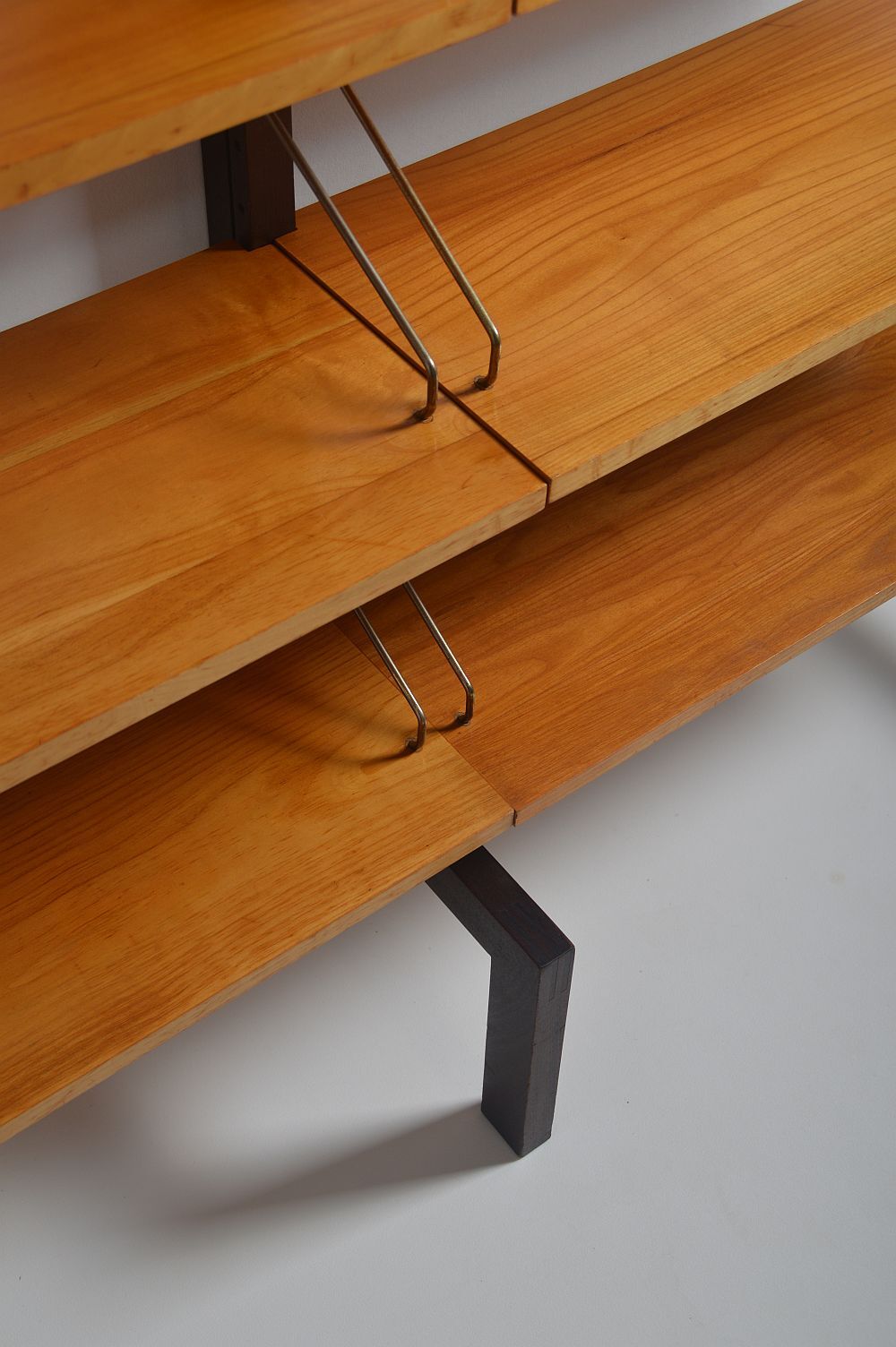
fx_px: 1795
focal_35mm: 48
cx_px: 448
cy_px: 674
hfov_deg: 28.0
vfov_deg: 41.1
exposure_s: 1/160
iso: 100
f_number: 7.1
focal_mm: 32
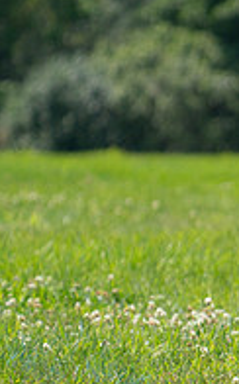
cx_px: 490
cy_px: 297
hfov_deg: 2.1
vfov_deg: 3.4
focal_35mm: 625
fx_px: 6533
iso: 1000
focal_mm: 207
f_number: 5.6
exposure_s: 1/4000
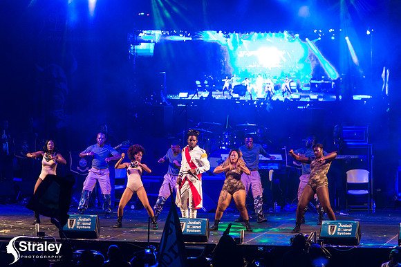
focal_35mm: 260
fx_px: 2894
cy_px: 134
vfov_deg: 5.3
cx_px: 200
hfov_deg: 7.9
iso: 2500
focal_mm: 260
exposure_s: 1/200
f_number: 5.6
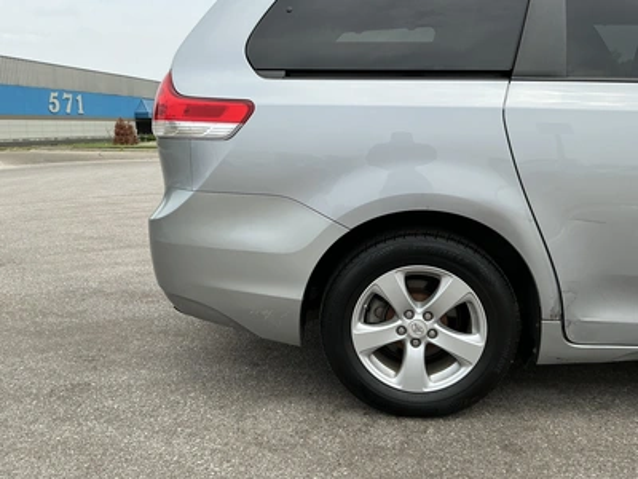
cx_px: 319
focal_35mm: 28
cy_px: 240
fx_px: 516
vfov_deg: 49.7
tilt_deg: -10.9
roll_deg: +0.3
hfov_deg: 63.4
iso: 25
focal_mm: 3
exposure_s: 1/1342
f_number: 1.8
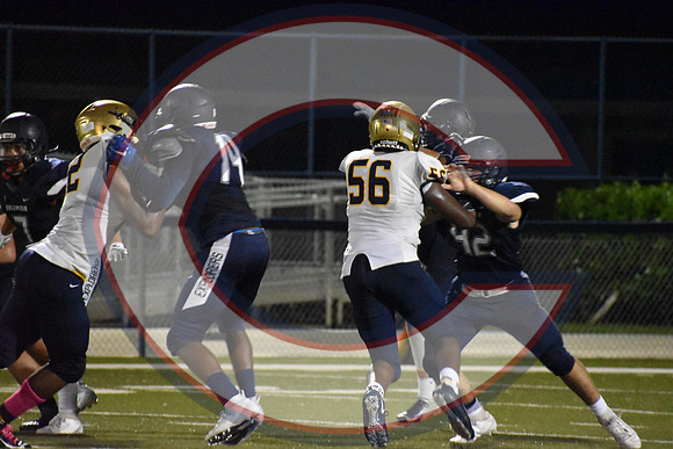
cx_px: 336
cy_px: 224
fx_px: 7853
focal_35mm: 420
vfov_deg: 3.3
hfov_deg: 4.9
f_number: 6.3
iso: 12800
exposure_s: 1/200
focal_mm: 280
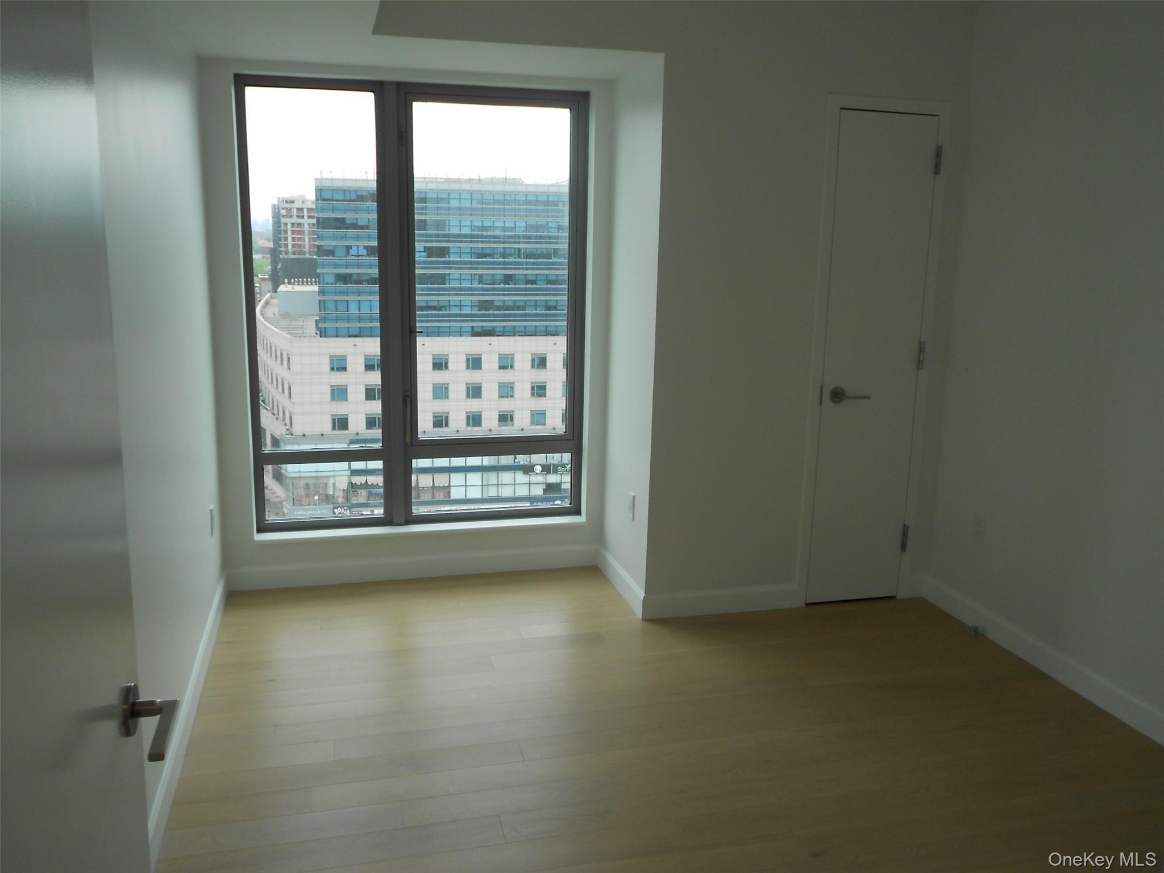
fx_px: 975
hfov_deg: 61.7
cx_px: 582
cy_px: 436
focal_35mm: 29
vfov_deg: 48.2
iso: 80
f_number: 3.4
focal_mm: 5.1
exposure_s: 1/160
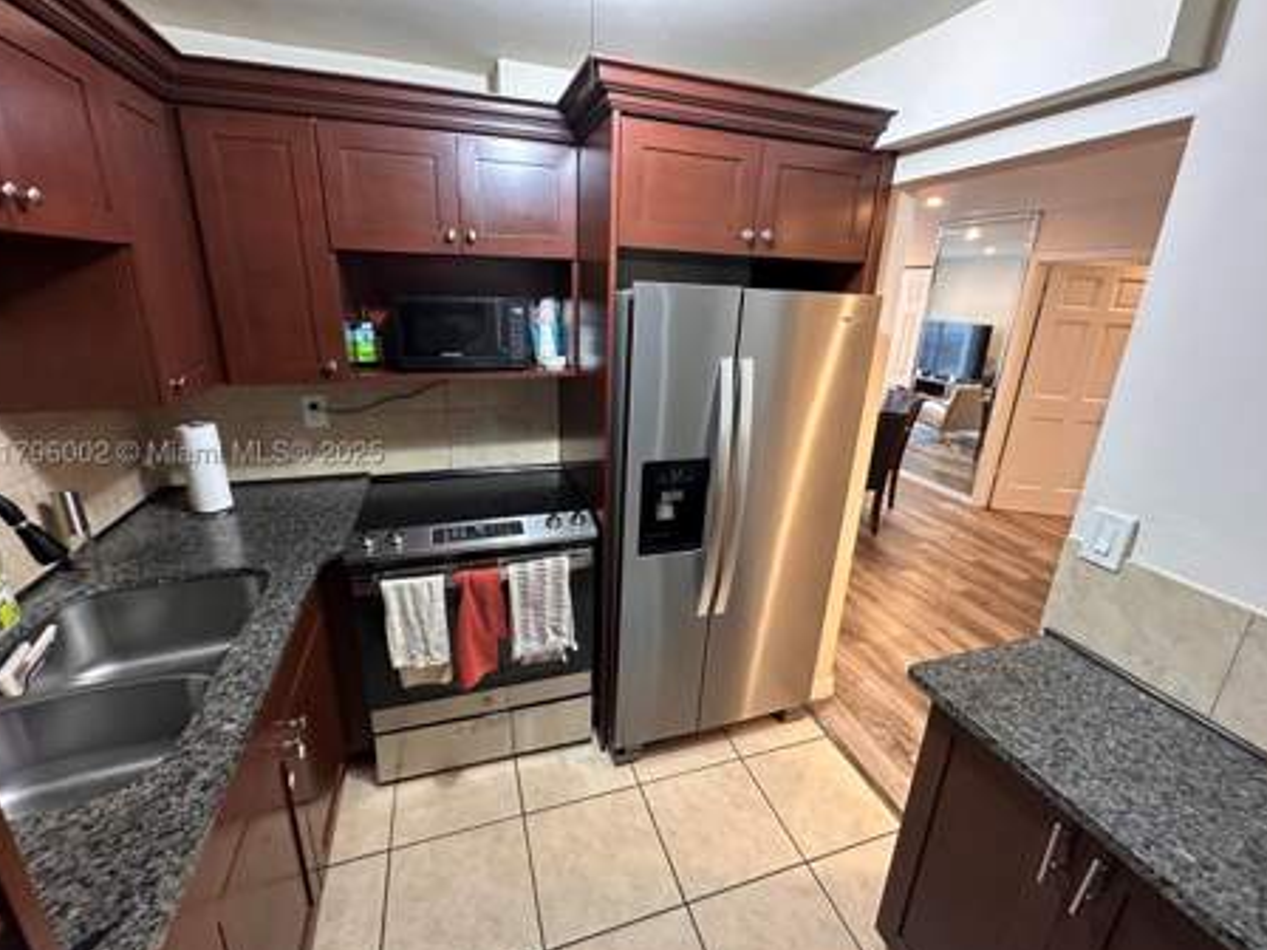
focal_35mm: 15
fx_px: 549
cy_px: 458
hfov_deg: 98.2
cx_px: 634
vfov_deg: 81.7
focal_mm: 2.22
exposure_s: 1/60
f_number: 2.2
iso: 400
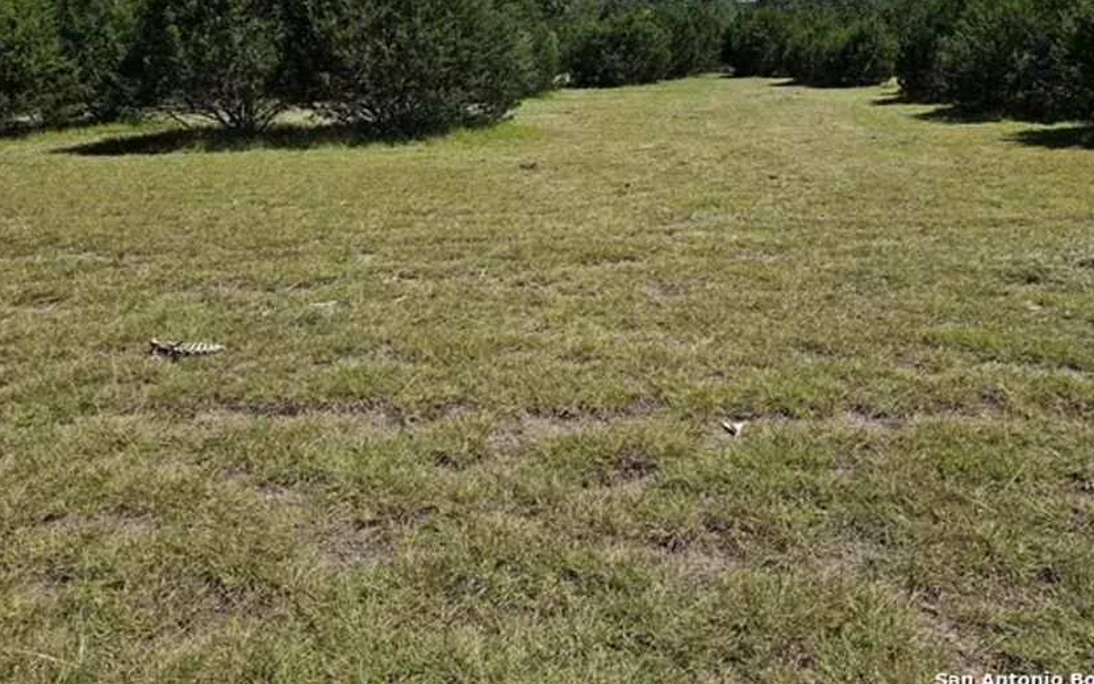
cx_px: 604
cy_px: 187
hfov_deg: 62.7
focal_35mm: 30
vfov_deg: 40.9
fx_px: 894
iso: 10
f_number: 1.7
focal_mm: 6.3
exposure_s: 1/1192
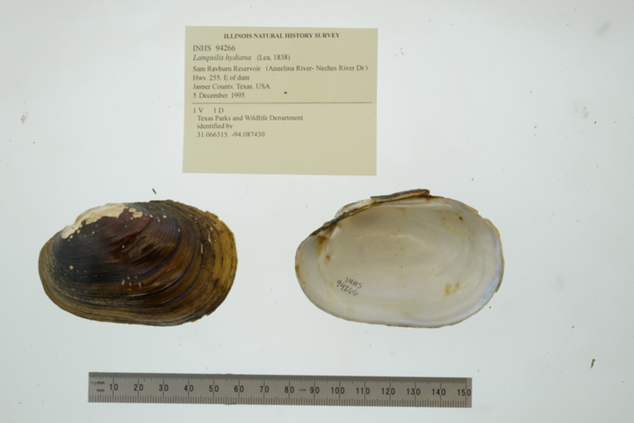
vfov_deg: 22.6
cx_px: 317
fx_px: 1057
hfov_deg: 33.4
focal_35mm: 60
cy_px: 212
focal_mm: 60
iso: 100
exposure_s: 1/8
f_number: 32
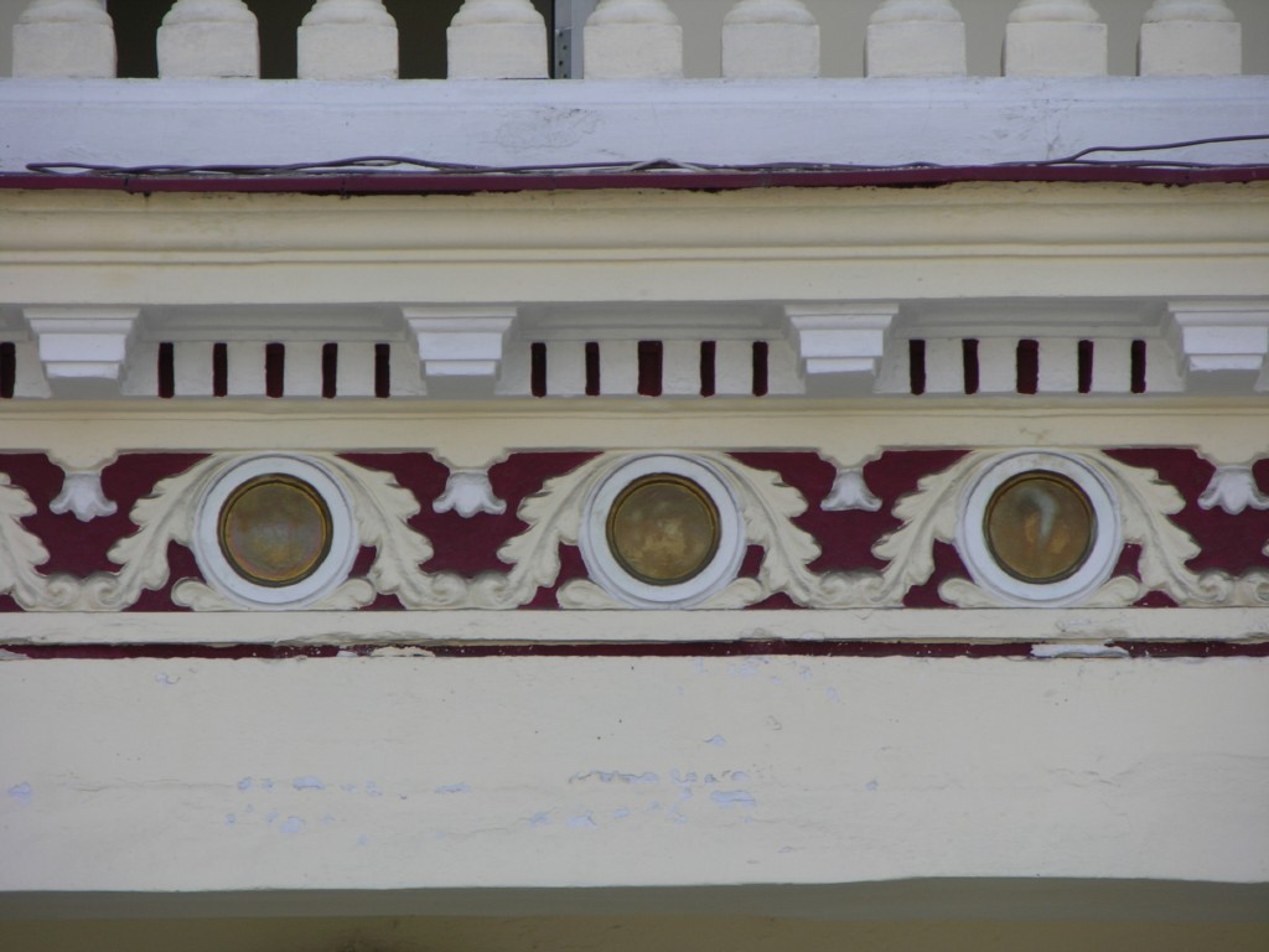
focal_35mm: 280
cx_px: 634
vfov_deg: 5.3
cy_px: 476
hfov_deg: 7.1
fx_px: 10265
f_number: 4.7
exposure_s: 1/197
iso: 50
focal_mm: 71.2
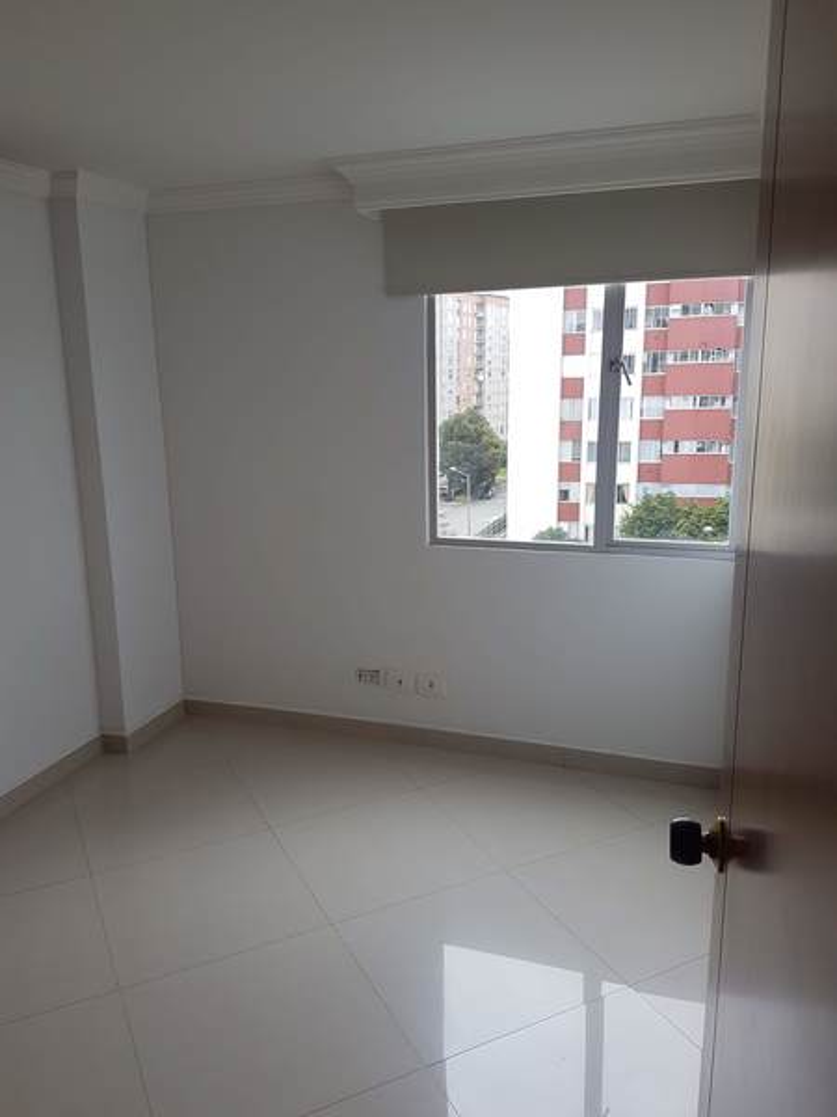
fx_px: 838
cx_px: 418
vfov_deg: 67.3
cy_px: 558
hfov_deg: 53.1
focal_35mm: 26
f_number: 1.7
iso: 40
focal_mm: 4.2
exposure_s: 1/140
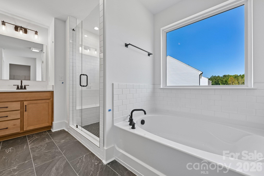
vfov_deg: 81.2
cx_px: 132
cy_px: 88
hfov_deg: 104.3
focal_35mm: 14
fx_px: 103
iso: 100
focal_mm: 14
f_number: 8
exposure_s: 1/20
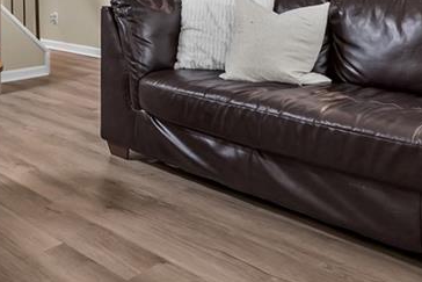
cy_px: -16
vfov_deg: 27.7
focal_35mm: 45
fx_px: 528
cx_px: 77
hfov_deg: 41.5
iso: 1000
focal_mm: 16
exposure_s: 1/4
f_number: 7.1
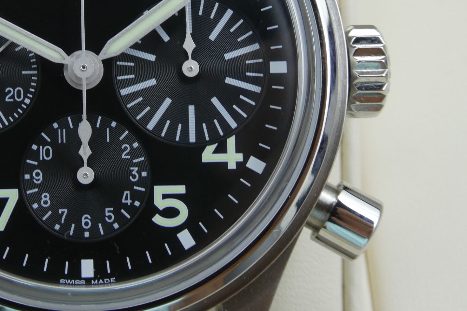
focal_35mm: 100
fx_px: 1297
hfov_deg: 20.2
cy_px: 77
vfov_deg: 13.6
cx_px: 86
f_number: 4.1
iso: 125
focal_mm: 9
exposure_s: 1/80
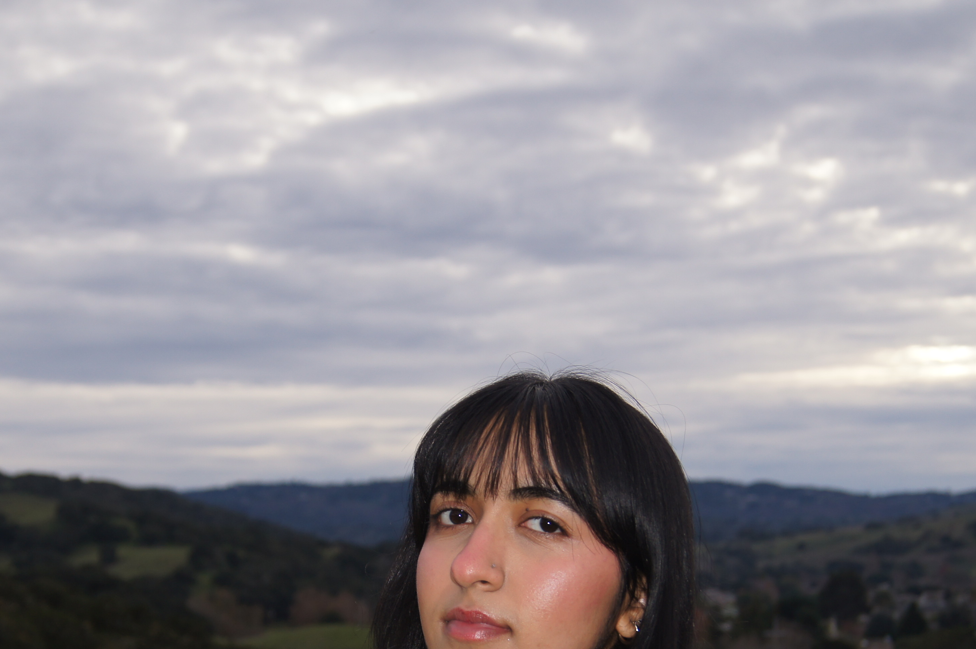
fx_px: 2058
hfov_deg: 26.6
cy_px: 531
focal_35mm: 76
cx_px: 414
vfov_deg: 17.7
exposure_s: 1/160
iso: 100
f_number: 5
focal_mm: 30
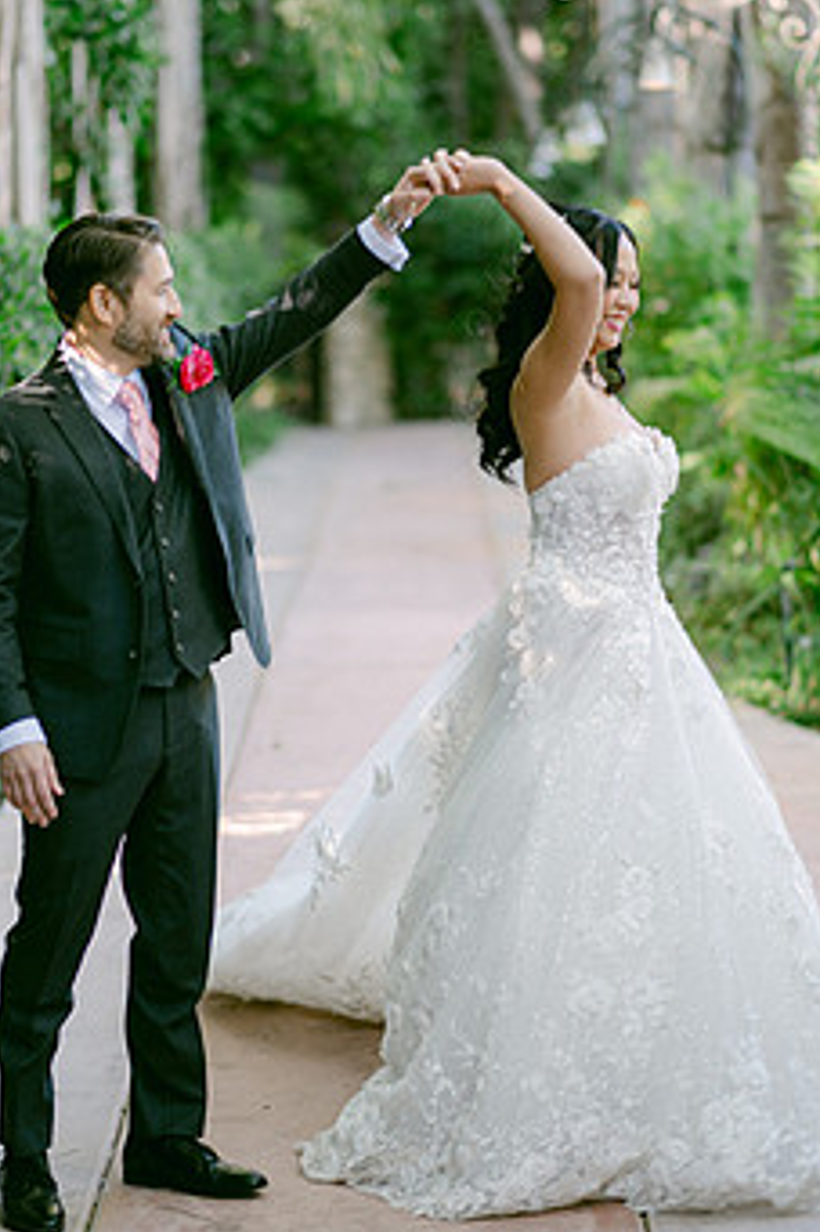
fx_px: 3830
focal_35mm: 112
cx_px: 352
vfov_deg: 18.3
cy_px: 517
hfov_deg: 12.2
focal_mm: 85
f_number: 2
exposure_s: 1/125
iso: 100
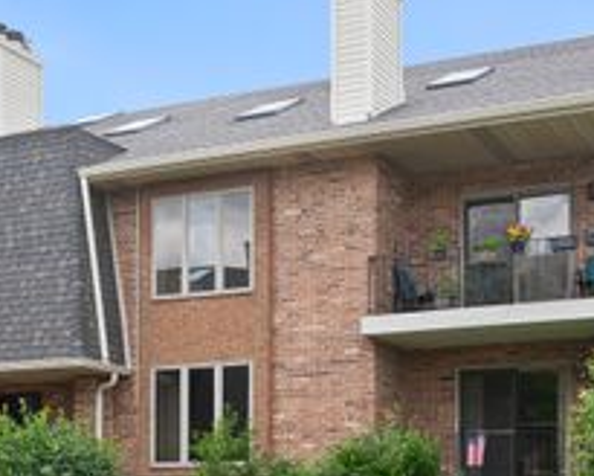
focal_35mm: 71
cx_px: 281
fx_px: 1248
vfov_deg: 21.5
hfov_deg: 26.8
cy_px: 318
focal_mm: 31
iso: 400
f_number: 8
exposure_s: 1/400
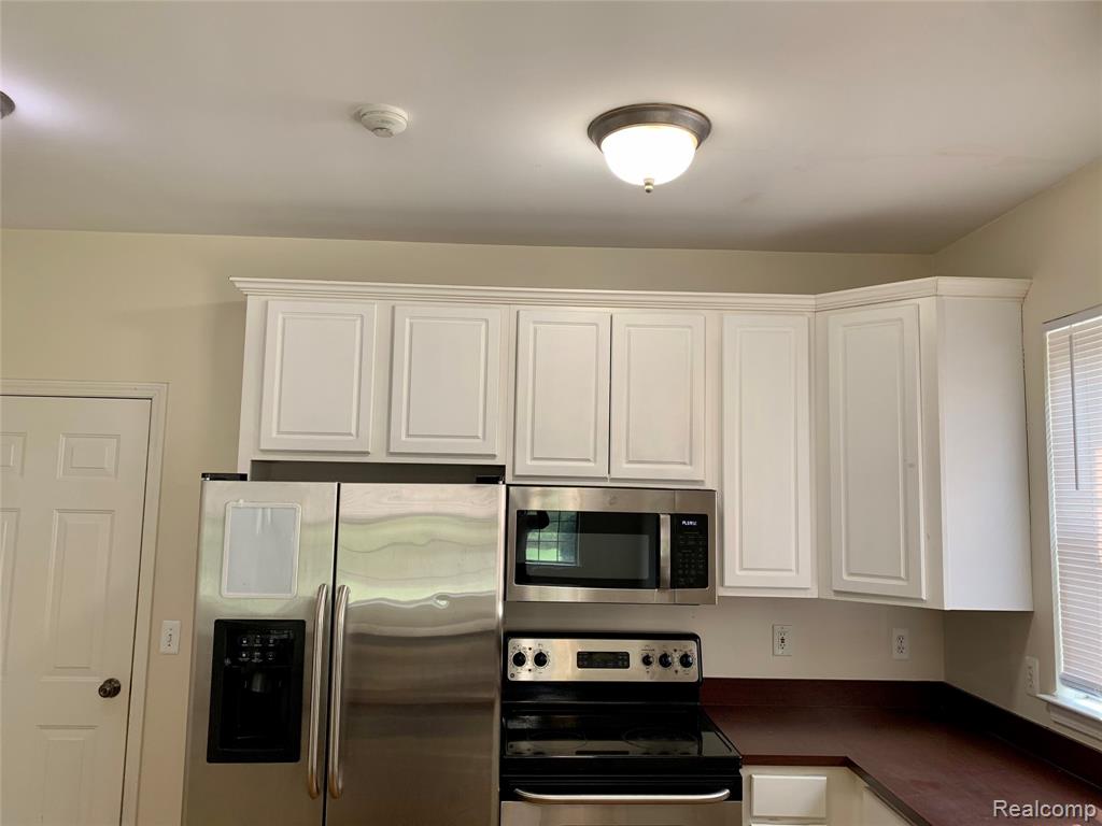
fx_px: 828
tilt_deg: +6.4
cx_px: 551
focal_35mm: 26
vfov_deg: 53.1
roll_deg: -1.6
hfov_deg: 67.3
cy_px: 413
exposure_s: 1/60
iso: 80
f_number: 1.8
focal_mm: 4.25
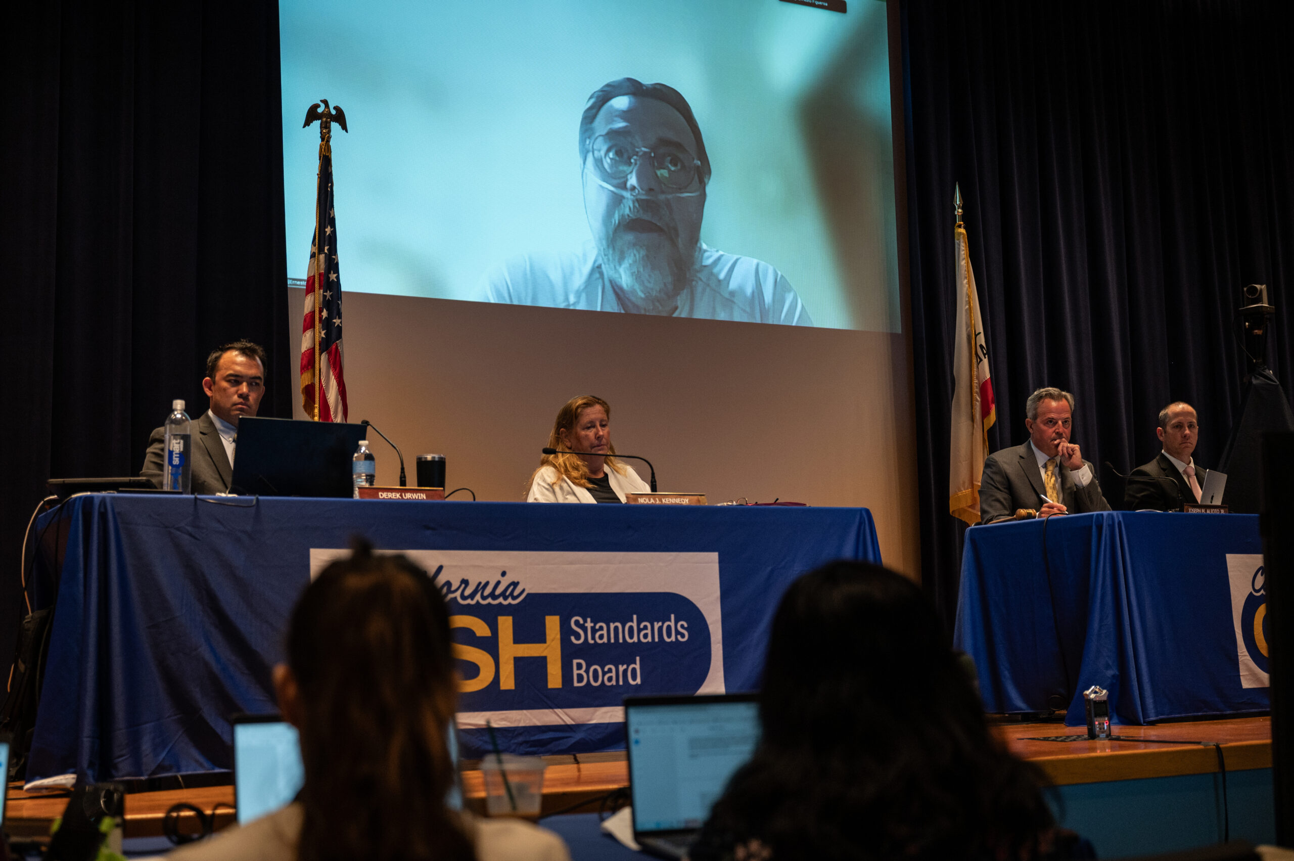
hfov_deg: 44.5
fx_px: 1580
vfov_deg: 30.5
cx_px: 647
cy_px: 430
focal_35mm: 44
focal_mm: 44
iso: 1600
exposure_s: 1/200
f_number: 3.2
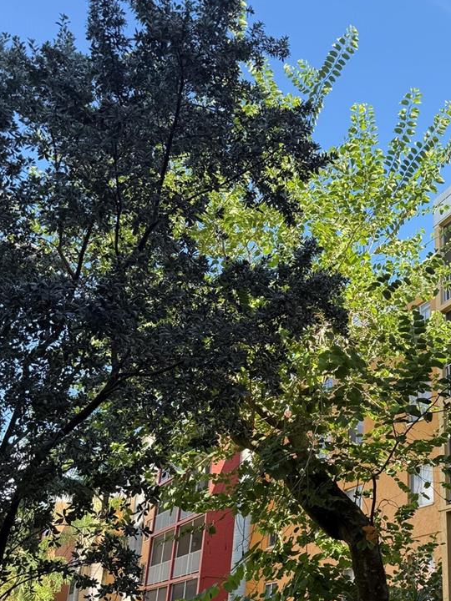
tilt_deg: +20.5
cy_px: 400
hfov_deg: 35.0
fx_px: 695
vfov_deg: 46.1
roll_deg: -2.3
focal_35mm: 40
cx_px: 347
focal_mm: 6.76
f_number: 1.78
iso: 80
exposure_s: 1/607
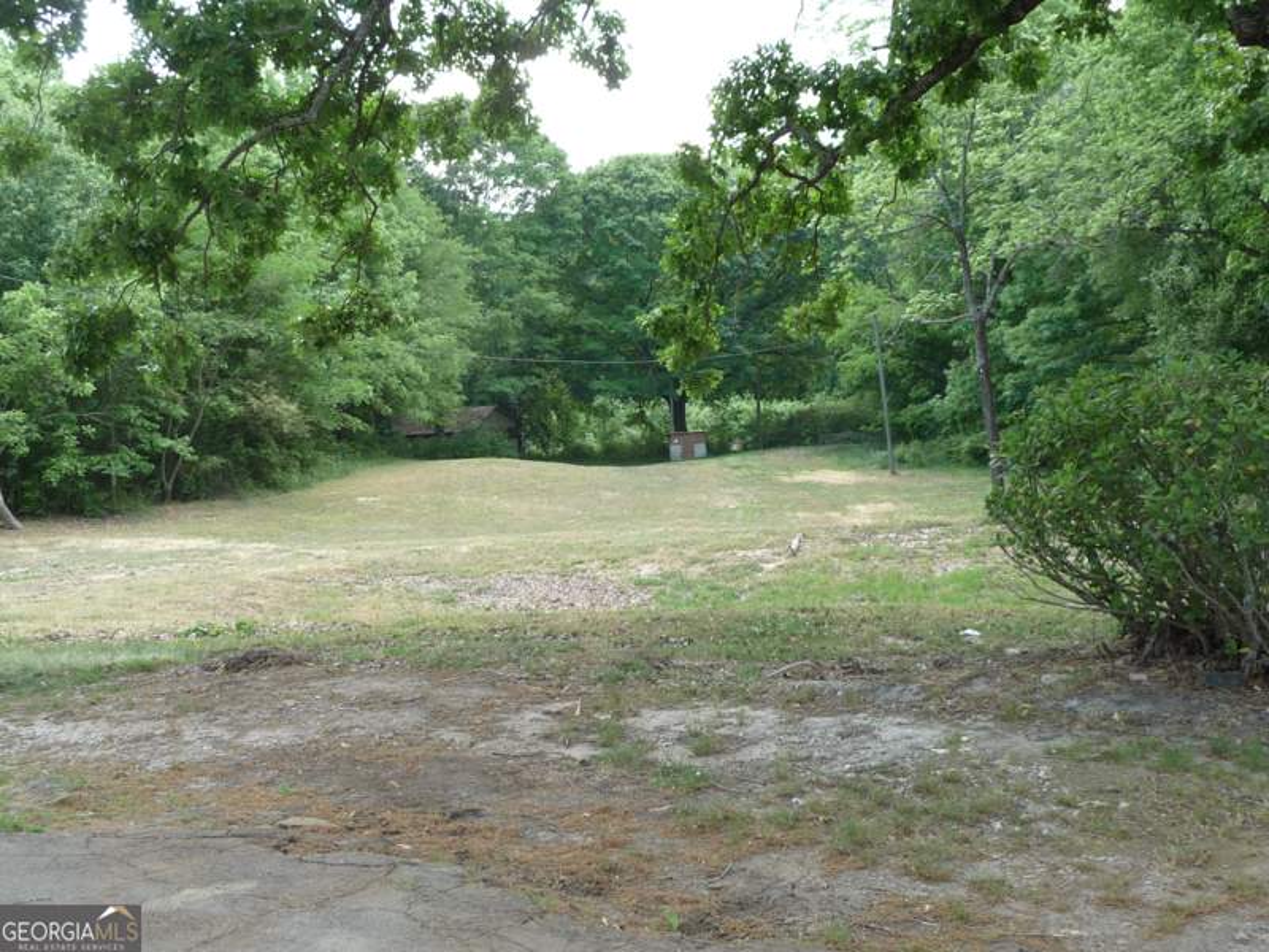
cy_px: 476
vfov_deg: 36.0
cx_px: 634
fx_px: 1466
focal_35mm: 40
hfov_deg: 46.8
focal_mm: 4.7
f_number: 3.3
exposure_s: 1/100
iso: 100
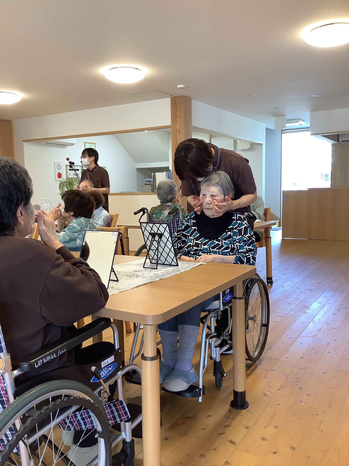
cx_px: 174
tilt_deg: -6.3
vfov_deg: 58.4
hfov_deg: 45.4
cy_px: 233
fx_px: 417
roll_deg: +0.7
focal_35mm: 31
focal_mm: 3.3
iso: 80
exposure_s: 1/50
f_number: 2.4
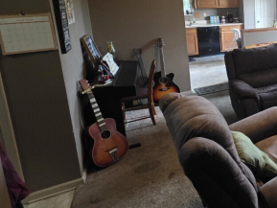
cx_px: 305
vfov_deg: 44.4
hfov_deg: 45.1
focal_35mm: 30
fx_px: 240
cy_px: 40
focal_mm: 2.2
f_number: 1.9
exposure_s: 1/60
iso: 800
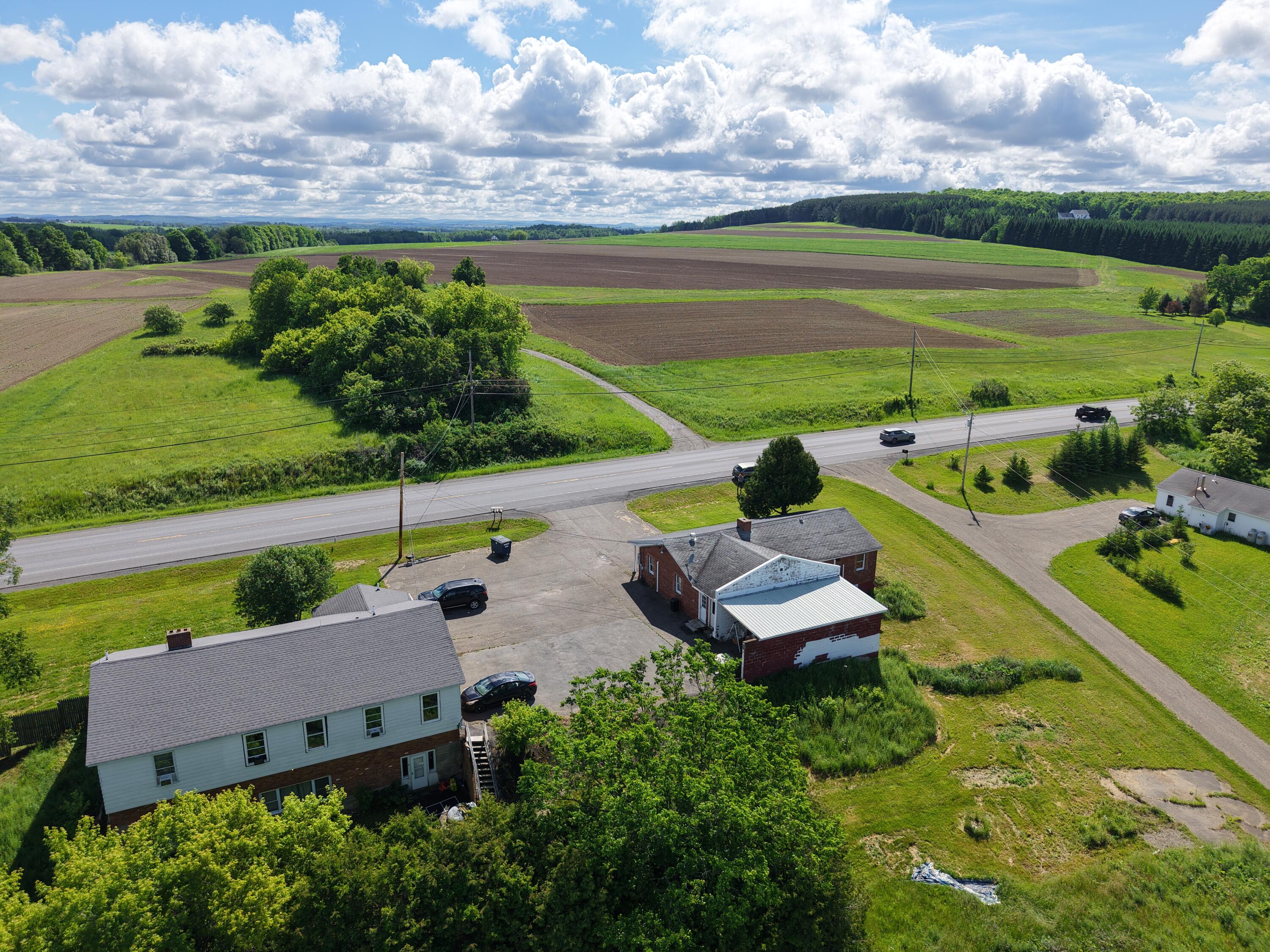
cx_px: 635
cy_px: 476
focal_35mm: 24
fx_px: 881
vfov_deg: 56.8
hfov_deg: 71.6
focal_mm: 8.67
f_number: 1.8
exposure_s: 1/6000
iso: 300
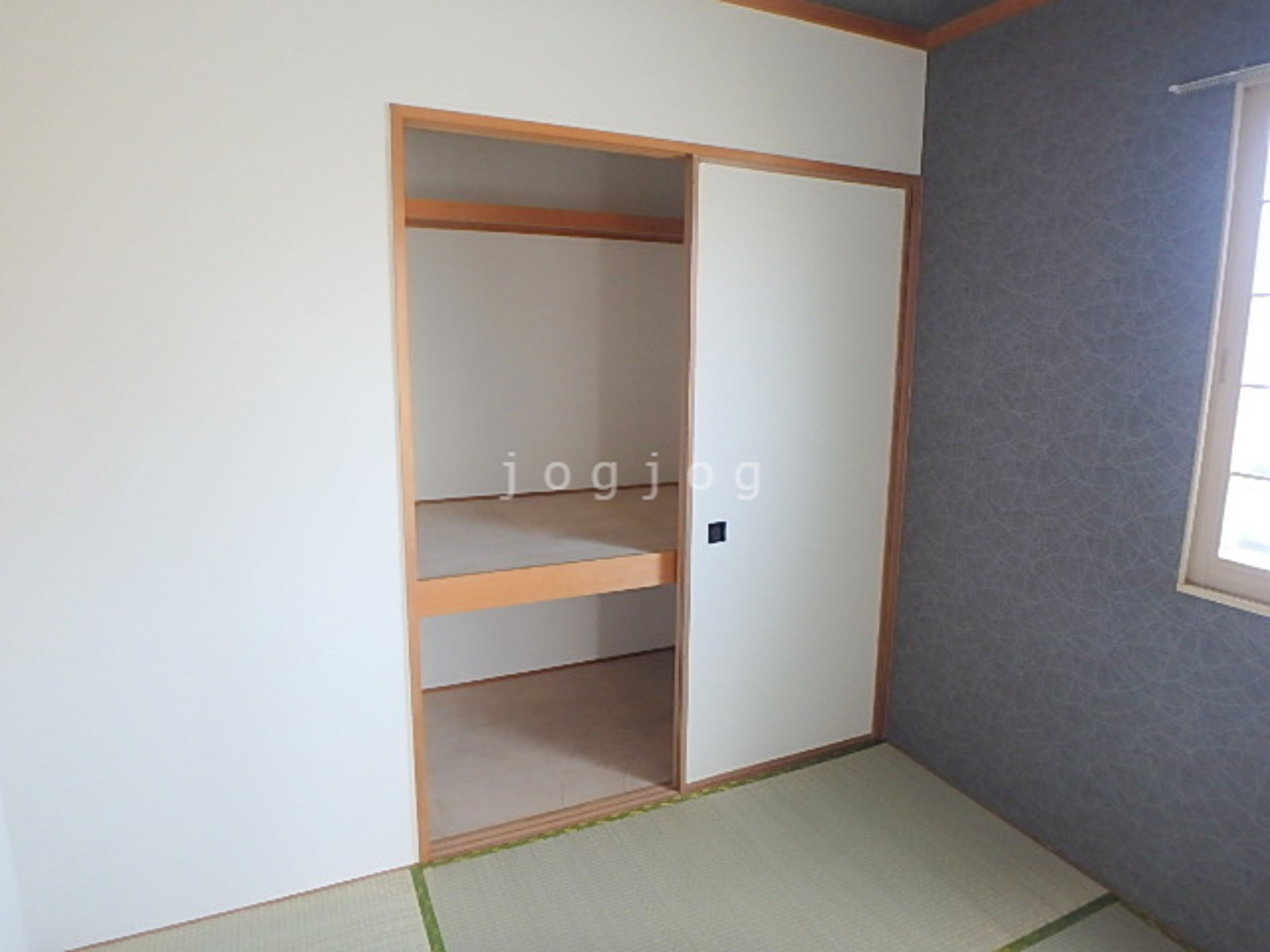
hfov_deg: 79.0
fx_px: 770
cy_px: 476
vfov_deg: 63.4
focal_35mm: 21
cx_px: 635
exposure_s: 1/30
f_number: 3.5
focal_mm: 3.7
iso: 200
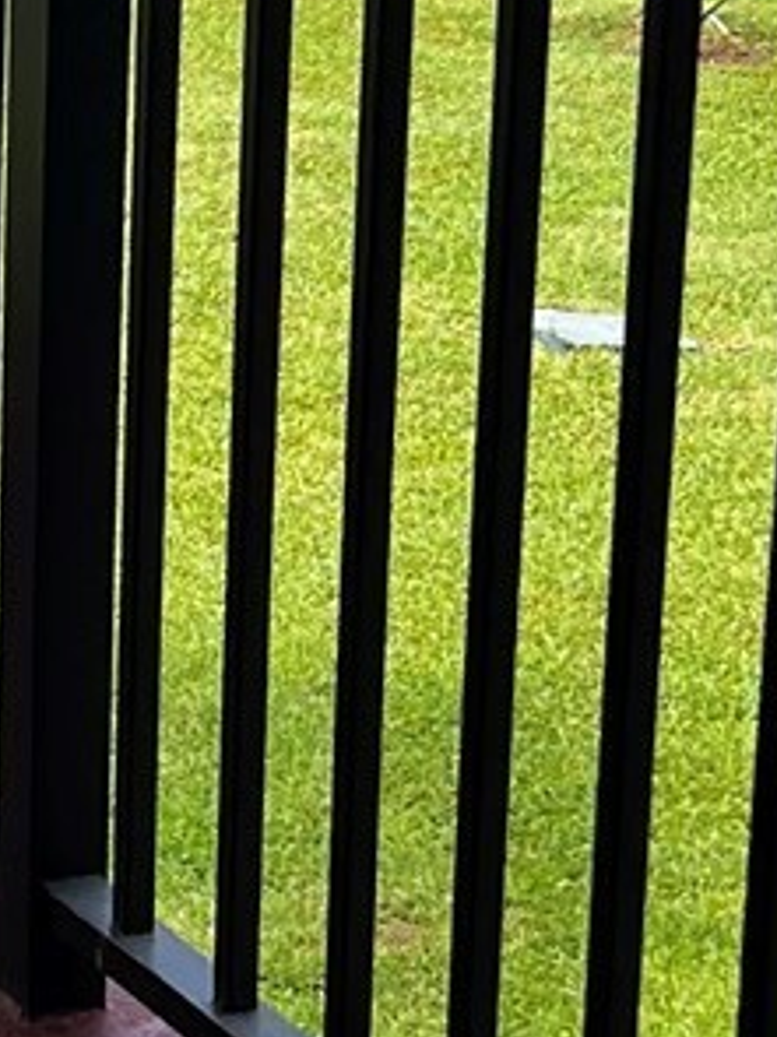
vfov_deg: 14.0
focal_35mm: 141
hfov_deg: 9.8
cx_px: -795
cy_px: 450
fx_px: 4223
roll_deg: +3.4
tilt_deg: -16.4
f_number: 1.5
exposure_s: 1/1009
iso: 50
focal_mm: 5.7
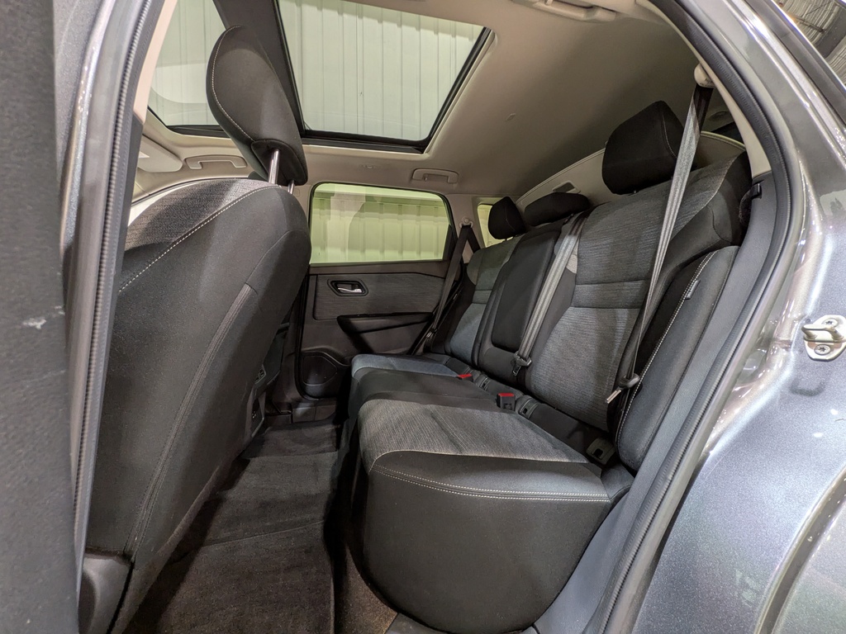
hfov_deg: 102.1
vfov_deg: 85.7
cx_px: 423
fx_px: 342
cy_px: 317
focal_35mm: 14
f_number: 2.2
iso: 106
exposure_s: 1/24
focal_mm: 1.83
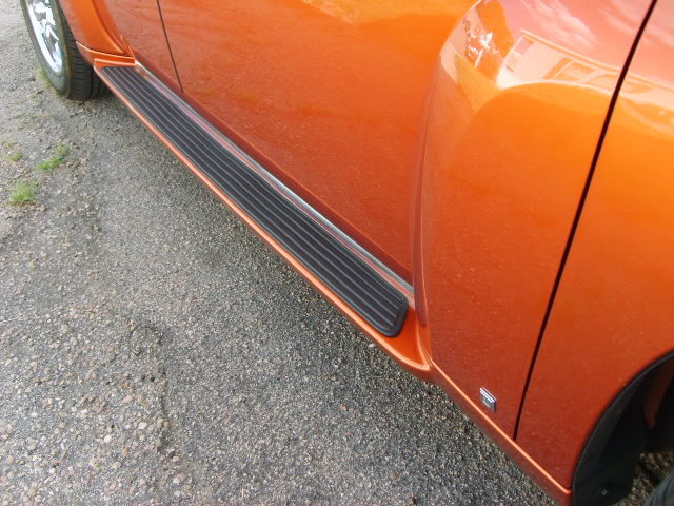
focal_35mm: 35
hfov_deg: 52.6
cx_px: 337
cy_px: 253
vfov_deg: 40.7
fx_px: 681
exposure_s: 1/90
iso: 50
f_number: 2.8
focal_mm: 5.8
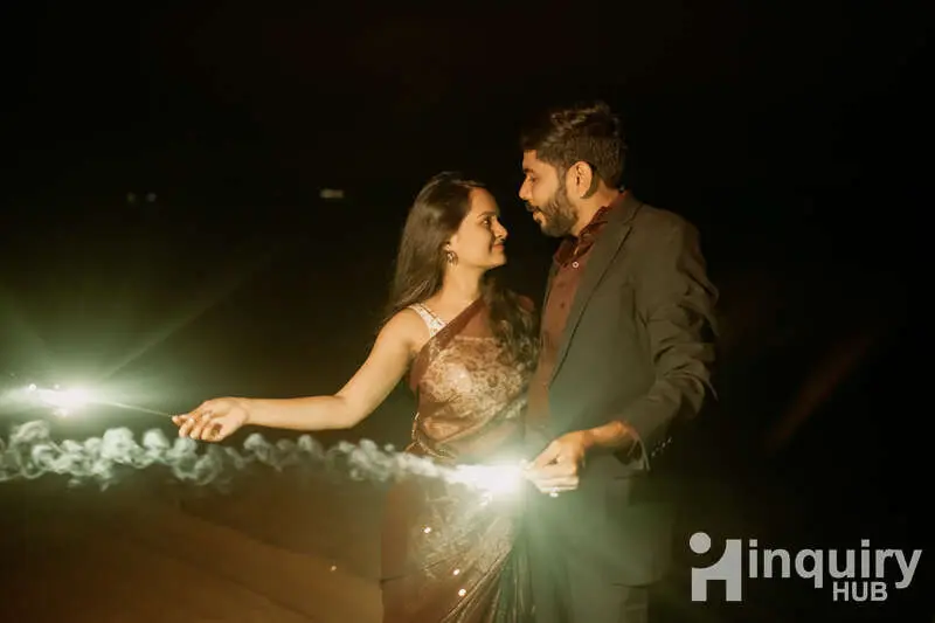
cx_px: 468
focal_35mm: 35
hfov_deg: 54.4
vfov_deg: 37.8
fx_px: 909
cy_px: 312
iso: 2500
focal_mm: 35
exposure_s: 1/320
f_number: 1.8
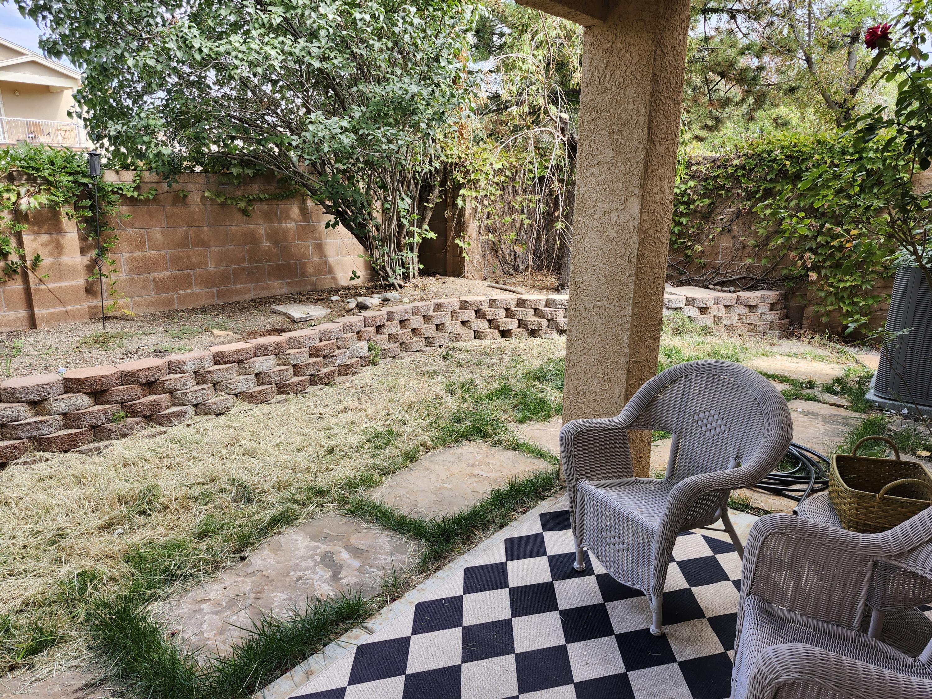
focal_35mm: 23
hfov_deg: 73.9
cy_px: 350
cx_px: 466
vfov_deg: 58.9
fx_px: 619
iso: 25
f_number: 1.8
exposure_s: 1/180
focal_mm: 5.54
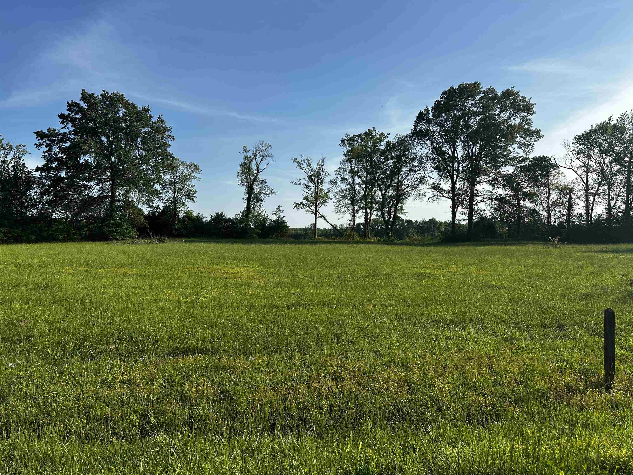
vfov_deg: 56.8
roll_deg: +0.2
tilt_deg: -1.5
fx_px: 439
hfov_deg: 71.6
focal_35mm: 24
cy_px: 238
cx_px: 316
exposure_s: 1/4762
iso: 80
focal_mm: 6.86
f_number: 1.78
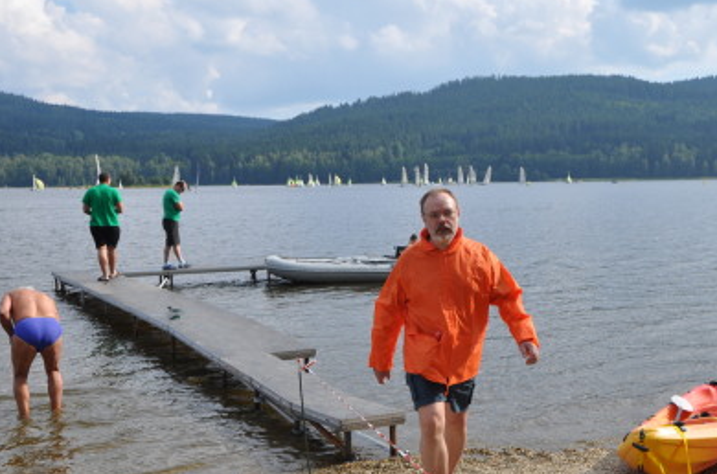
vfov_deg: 27.9
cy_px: 285
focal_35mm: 48
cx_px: 408
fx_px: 954
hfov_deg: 41.1
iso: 200
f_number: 9
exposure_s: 1/320
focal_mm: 26
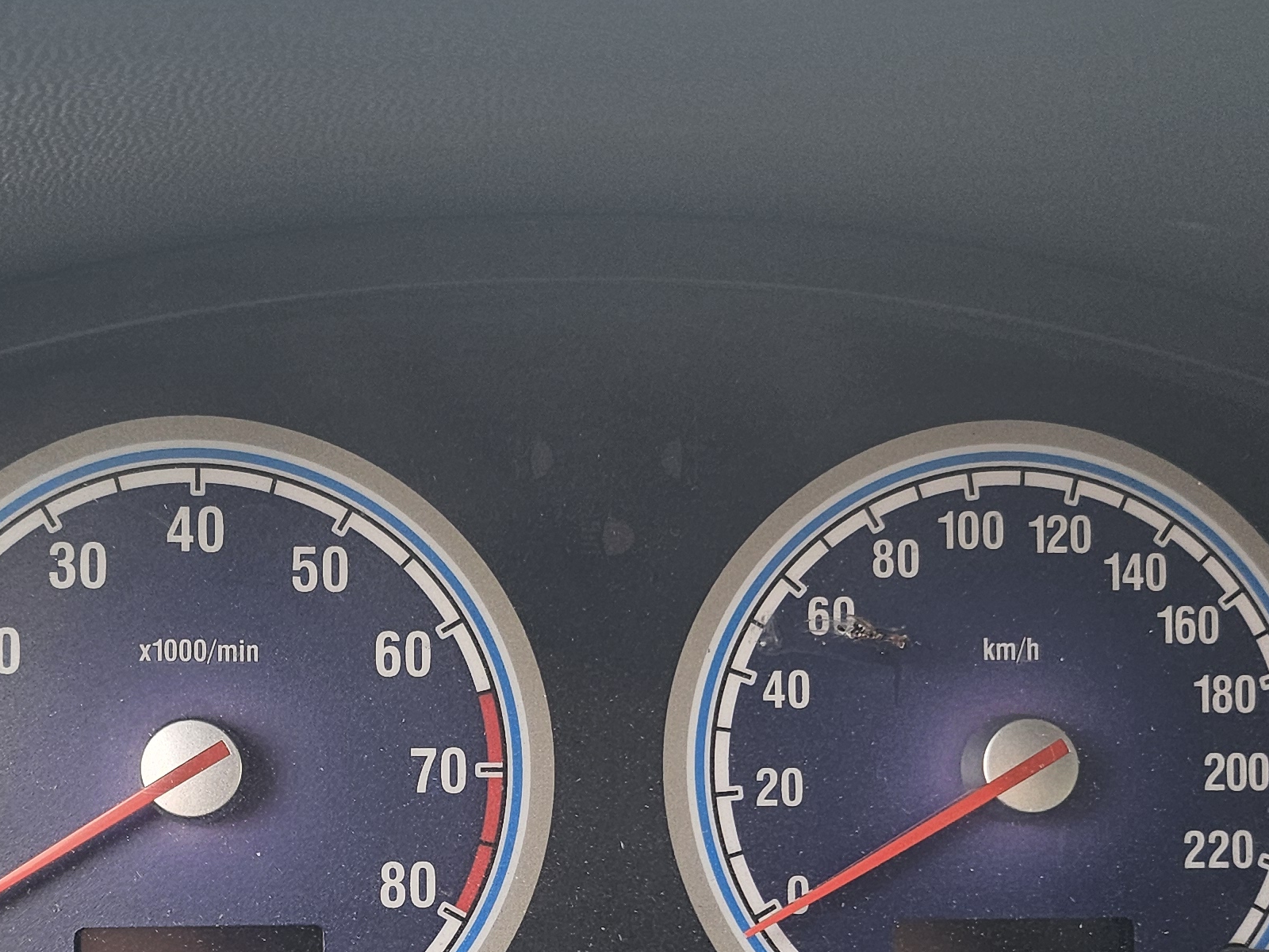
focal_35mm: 60
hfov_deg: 32.1
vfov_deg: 24.0
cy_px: 763
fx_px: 2200
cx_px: 500
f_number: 1.8
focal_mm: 5
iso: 80
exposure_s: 1/180
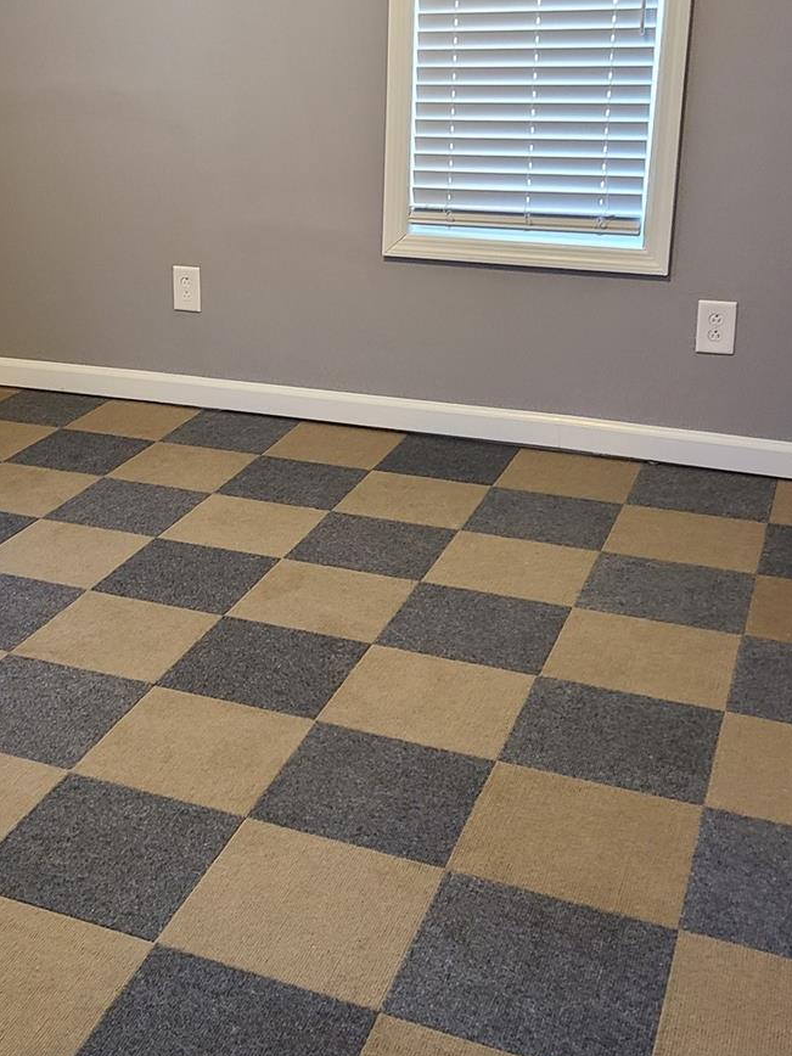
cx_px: 153
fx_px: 1403
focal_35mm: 46
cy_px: 348
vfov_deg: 40.7
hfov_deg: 30.7
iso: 250
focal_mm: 5.4
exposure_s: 1/40
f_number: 1.8
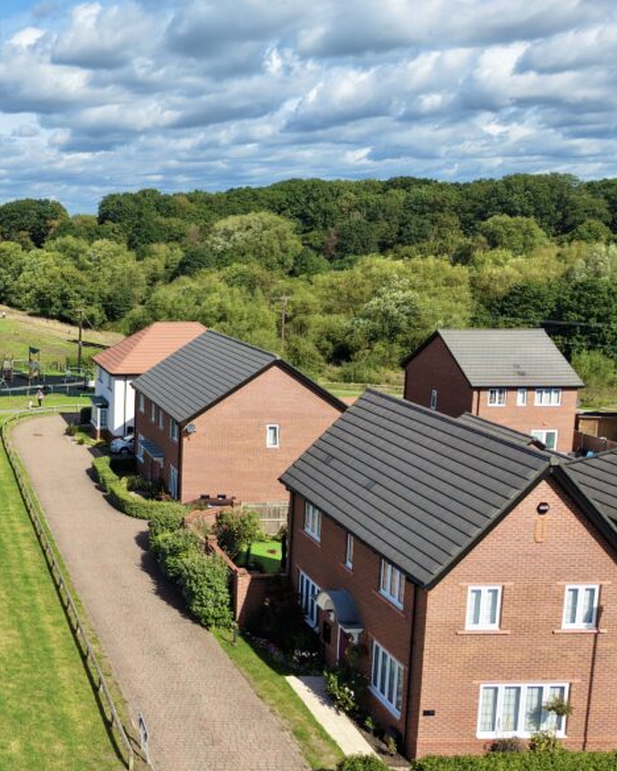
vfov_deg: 44.7
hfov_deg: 32.5
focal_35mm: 41
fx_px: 936
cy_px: 352
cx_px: -46
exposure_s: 1/5000
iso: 140
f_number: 1.8
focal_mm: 8.67
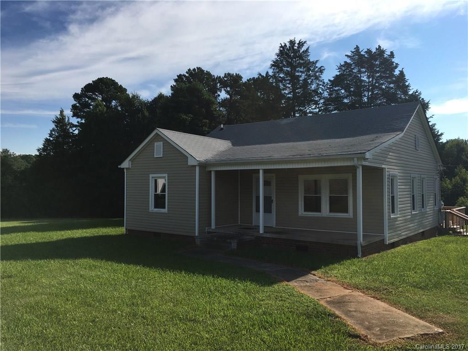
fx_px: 392
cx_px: 234
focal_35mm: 29
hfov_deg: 61.7
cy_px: 176
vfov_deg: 48.2
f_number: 2.2
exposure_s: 1/1832
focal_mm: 4.15
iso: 25
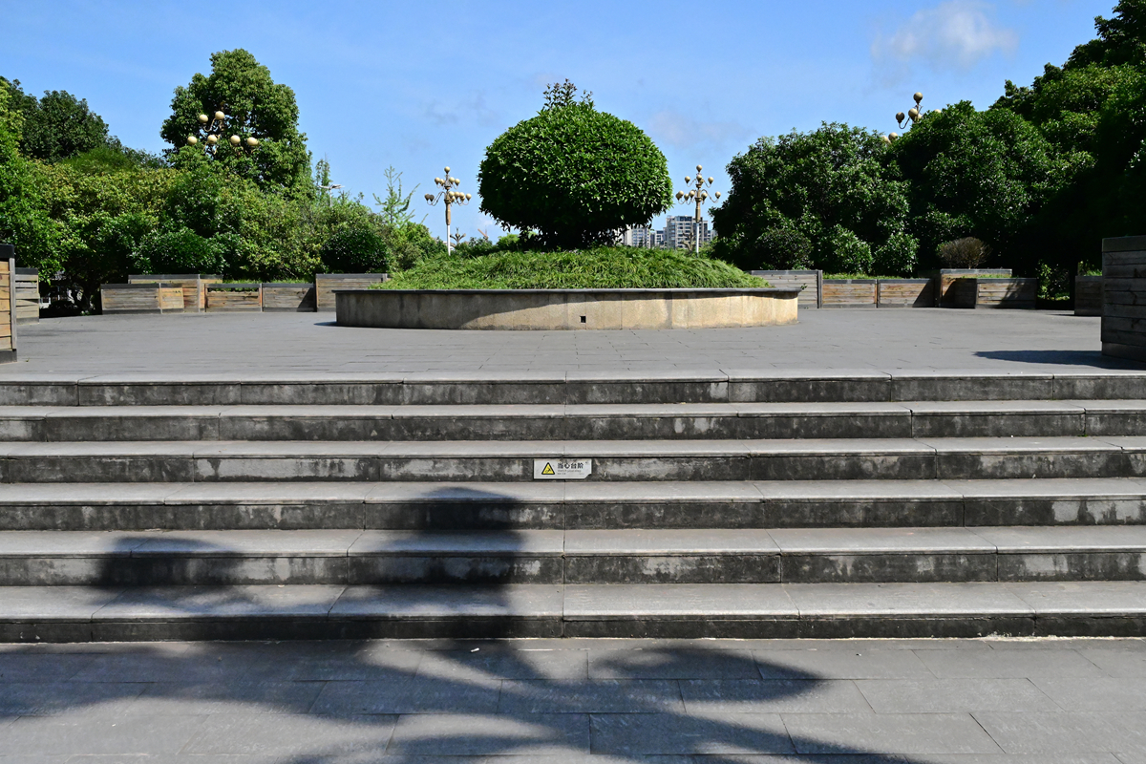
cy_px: 382
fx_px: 1082
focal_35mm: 34
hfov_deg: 55.8
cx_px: 573
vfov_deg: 38.9
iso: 9000
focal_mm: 34
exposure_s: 1/8000
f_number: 10
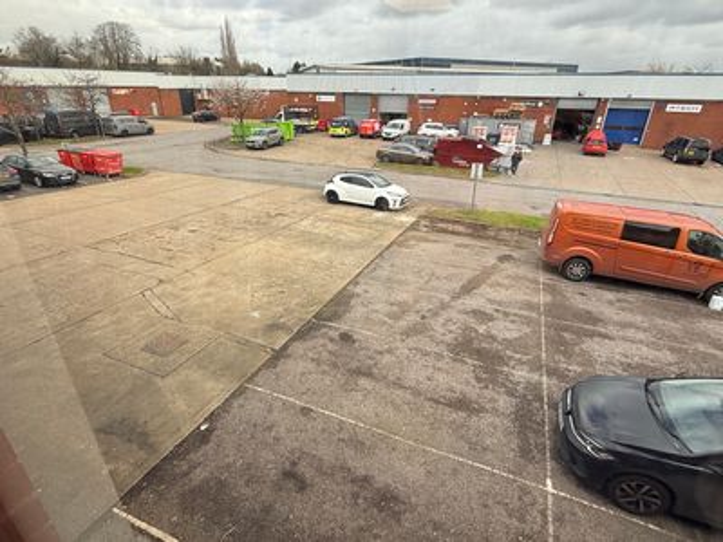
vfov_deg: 85.7
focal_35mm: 14
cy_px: 271
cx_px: 362
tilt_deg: -26.6
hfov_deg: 102.1
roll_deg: -1.7
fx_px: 292
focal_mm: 2.22
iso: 50
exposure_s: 1/442
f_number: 2.2
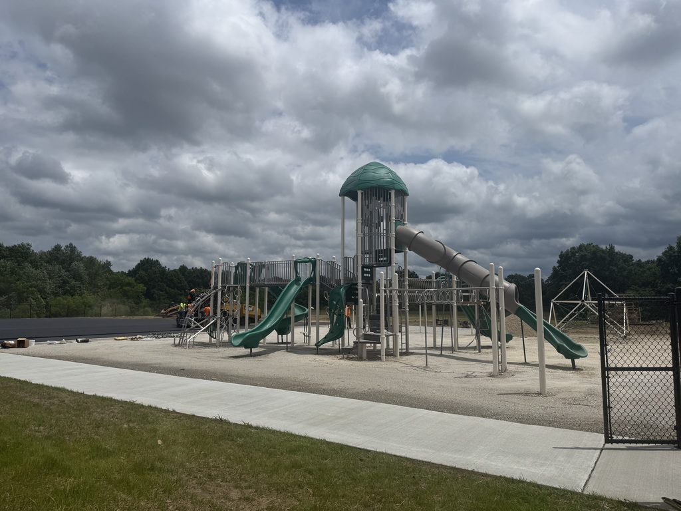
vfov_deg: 56.8
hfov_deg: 71.6
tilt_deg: +7.6
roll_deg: -1.0
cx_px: 340
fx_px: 472
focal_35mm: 24
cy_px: 256
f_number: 1.78
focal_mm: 6.76
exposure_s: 1/14286
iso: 64
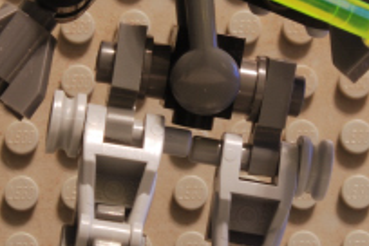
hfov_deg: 11.5
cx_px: 213
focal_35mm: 179
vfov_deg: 7.7
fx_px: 1835
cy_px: 110
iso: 100
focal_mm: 38
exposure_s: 13
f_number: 22
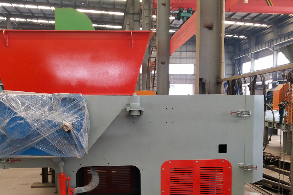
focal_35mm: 52
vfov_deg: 25.8
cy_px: 138
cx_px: 146
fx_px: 423
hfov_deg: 38.2
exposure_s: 1/100
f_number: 1.8
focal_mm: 3.95
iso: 240
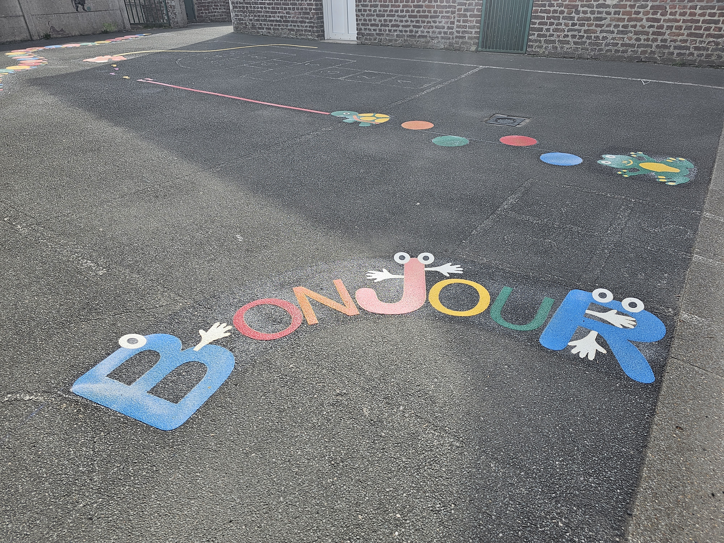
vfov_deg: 58.9
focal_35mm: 23
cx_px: 362
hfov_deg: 73.9
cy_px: 272
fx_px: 481
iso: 16
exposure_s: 1/511
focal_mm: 6.3
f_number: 1.7
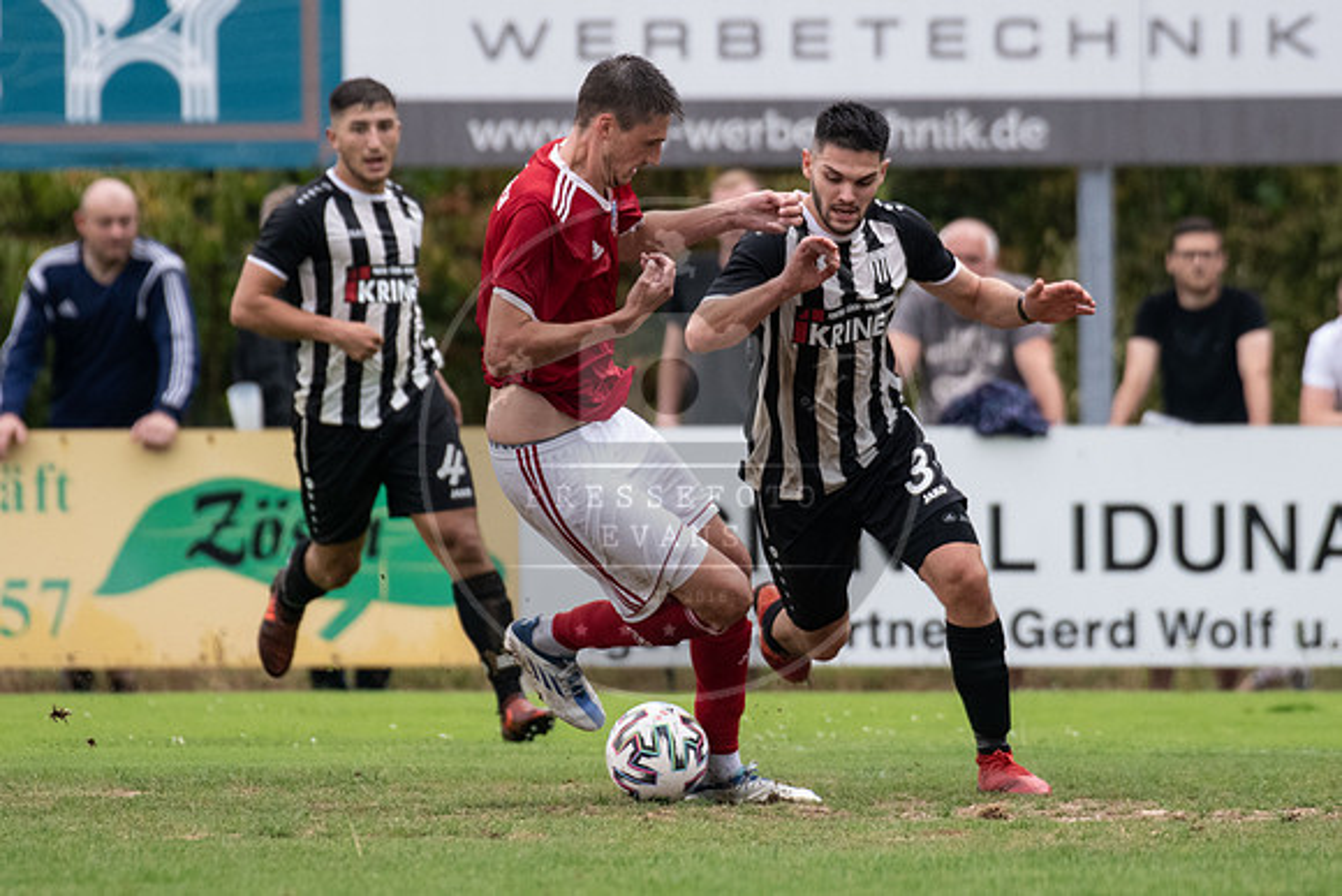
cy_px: 383
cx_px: 741
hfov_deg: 3.5
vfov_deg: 2.3
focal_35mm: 593
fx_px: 22110
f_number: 5.6
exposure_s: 1/1600
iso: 2000
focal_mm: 380
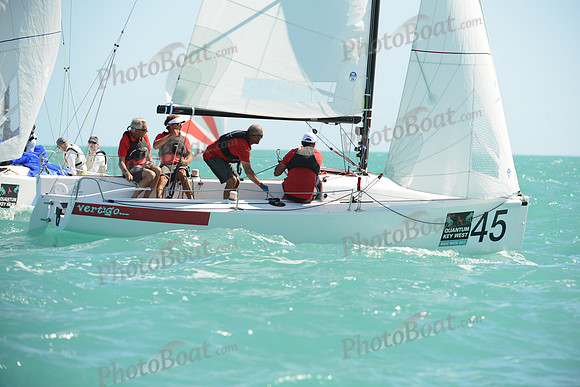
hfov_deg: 10.3
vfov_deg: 6.9
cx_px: 290
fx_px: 3223
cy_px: 194
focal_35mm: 200
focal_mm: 200
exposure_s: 1/1000
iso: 200
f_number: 4.5
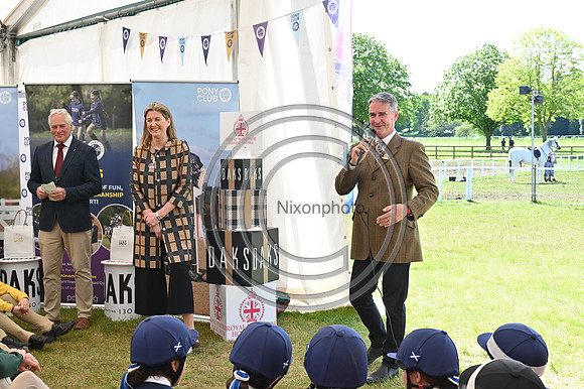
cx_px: 292
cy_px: 194
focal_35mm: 50
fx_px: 811
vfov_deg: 27.0
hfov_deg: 39.6
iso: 800
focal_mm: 50
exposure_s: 1/320
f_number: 8
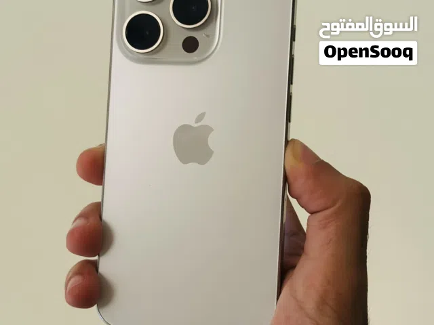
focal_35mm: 48
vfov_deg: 30.3
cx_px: 217
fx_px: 602
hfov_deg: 39.7
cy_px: 162
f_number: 1.78
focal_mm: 6.86
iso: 500
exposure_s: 1/33
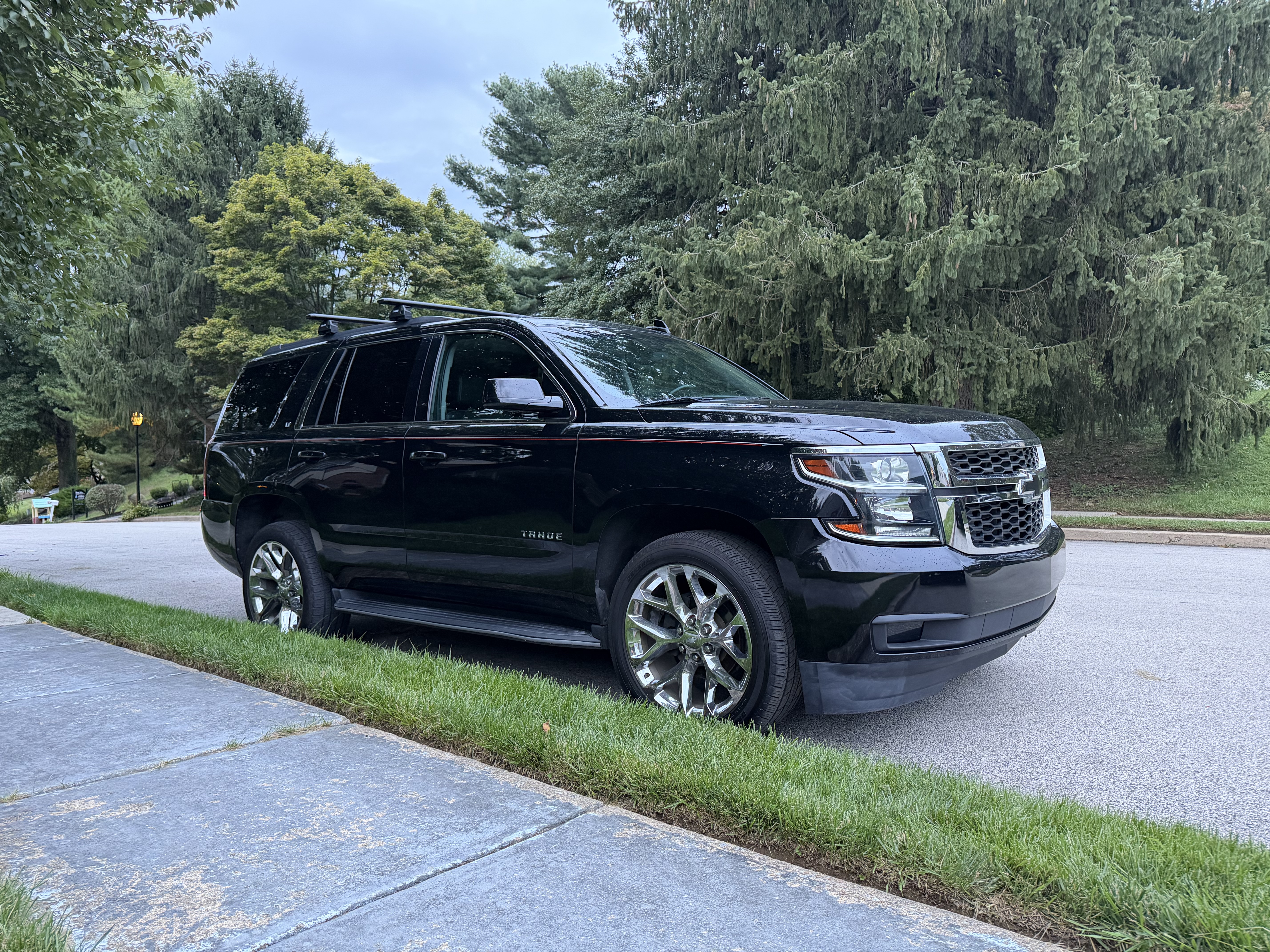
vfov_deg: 56.8
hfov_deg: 71.6
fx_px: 881
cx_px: 635
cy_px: 476
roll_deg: -0.9
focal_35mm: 24
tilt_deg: -3.1
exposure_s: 1/60
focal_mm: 6.76
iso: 400
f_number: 1.78
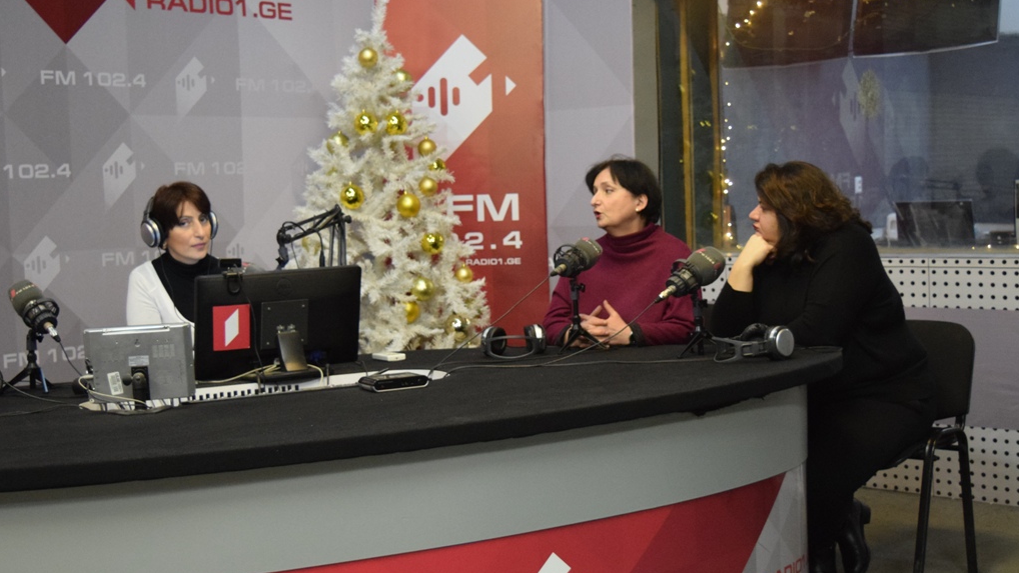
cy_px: 287
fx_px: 1068
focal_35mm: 40
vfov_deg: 30.1
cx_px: 512
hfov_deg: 51.0
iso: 2500
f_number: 4
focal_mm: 25
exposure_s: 1/60
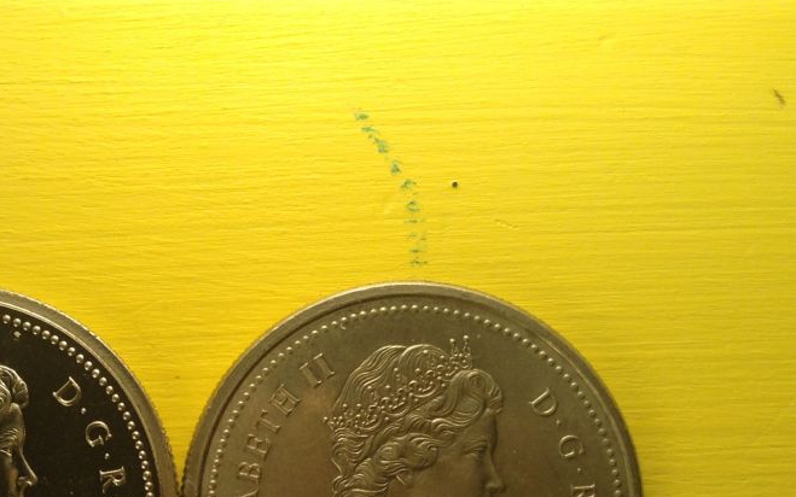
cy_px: 432
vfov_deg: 23.9
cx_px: 215
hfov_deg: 37.4
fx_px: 1150
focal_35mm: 53
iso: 40
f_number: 2.4
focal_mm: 3.3
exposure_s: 1/120
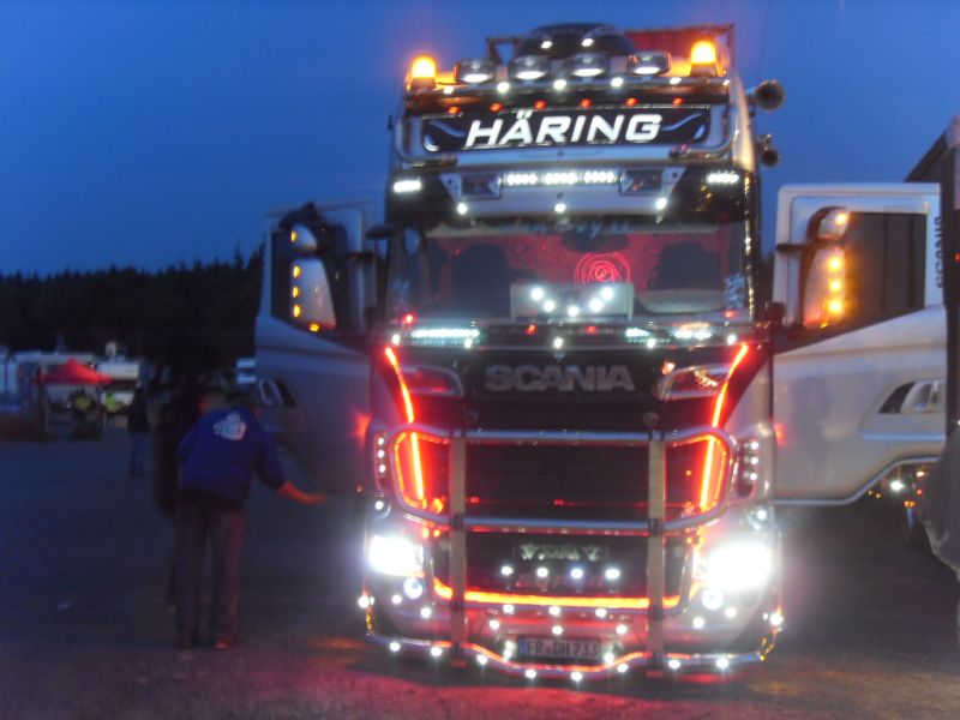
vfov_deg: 36.8
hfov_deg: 47.9
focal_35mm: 39
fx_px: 1082
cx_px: 480
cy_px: 360
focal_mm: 6.6
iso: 200
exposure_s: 1/4
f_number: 3.5
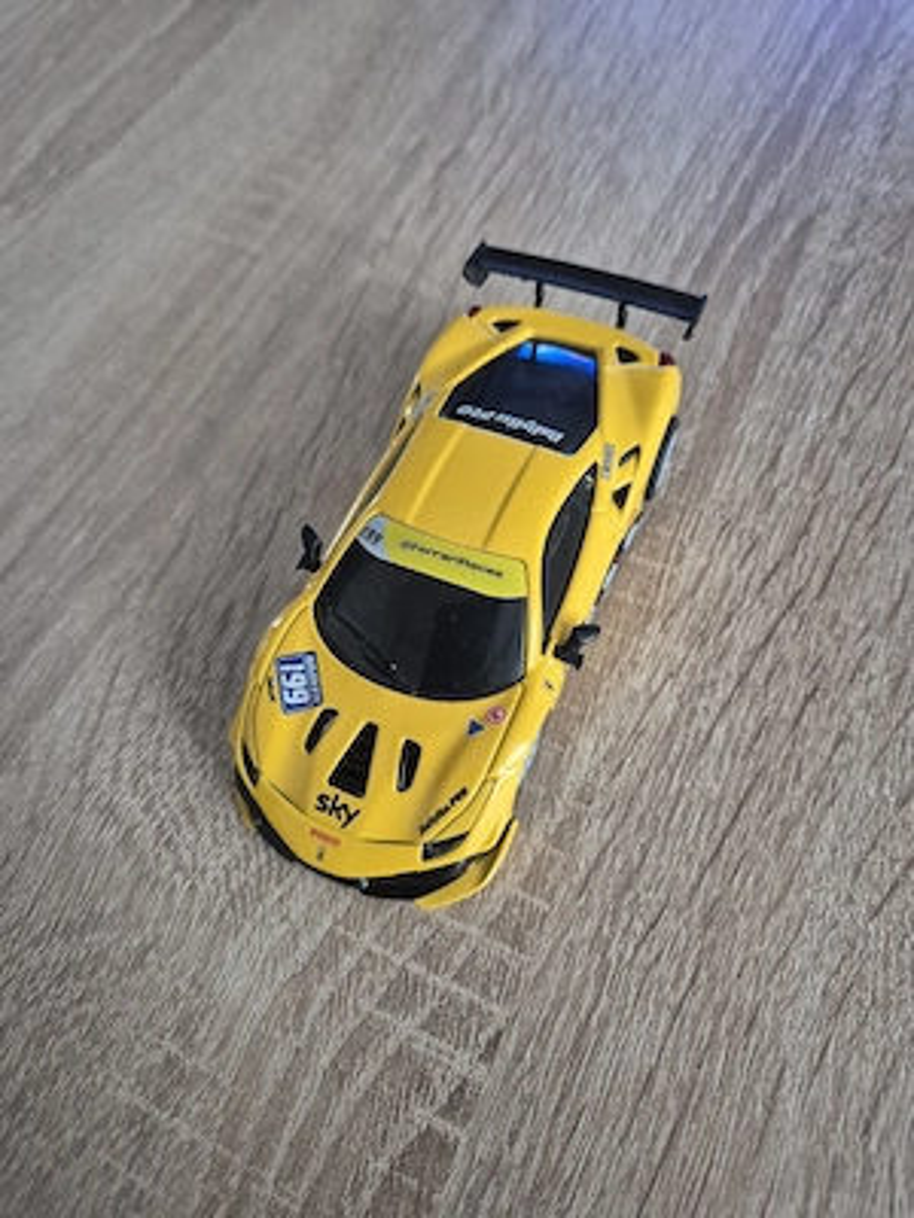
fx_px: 810
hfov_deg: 58.9
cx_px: 457
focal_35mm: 23
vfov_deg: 73.9
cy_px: 609
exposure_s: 1/120
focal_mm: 5.4
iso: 1000
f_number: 1.8
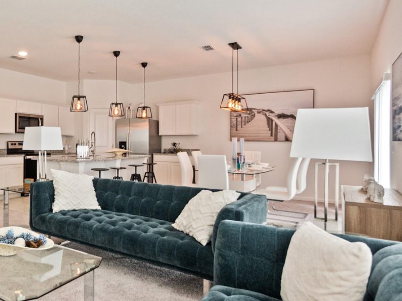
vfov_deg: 54.9
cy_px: 146
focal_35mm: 25
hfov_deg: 65.1
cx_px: 99
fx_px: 290
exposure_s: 1/60
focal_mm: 7
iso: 1600
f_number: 4
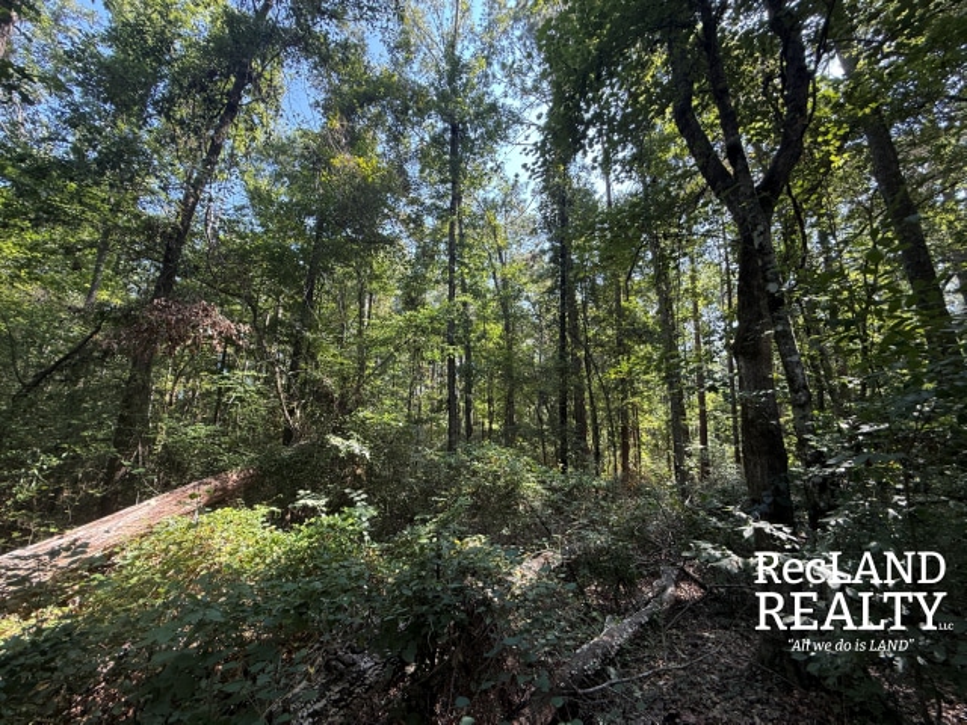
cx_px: 484
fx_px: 391
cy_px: 362
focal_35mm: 14
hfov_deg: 102.1
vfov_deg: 85.7
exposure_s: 1/104
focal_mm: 2.22
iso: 64
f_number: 2.2
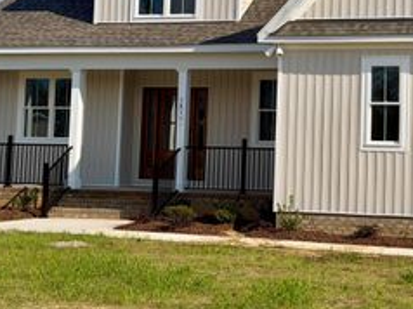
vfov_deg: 14.5
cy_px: 25
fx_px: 1204
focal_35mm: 101
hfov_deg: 19.2
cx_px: 359
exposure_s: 1/6536
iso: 64
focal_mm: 6.76
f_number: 1.78
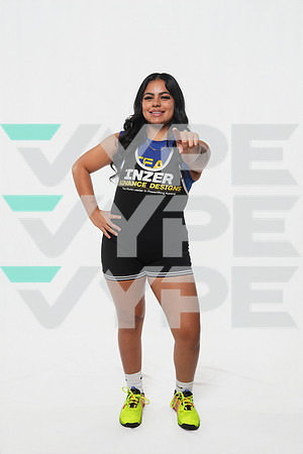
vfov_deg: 45.9
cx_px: 152
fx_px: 537
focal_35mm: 42
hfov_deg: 31.5
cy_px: 227
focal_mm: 42.5
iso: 500
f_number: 8
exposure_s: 1/125
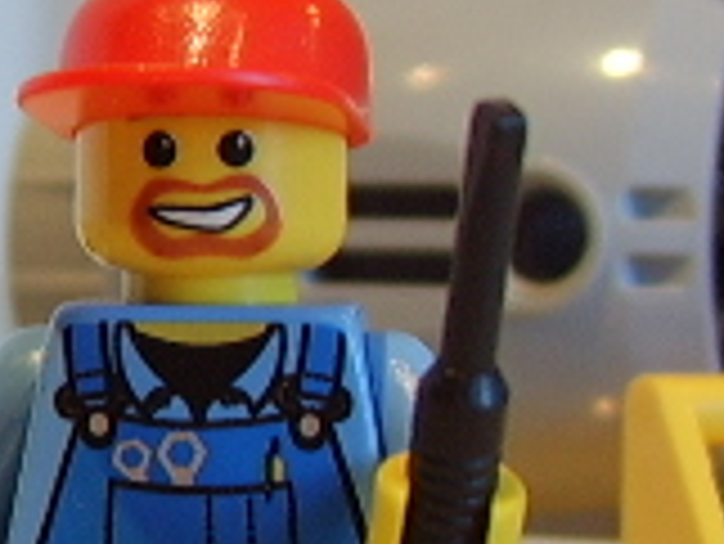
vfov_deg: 12.1
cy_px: 193
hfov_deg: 16.0
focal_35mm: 123
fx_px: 2574
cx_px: 211
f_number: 2.7
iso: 100
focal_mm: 8.13
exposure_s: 1/24
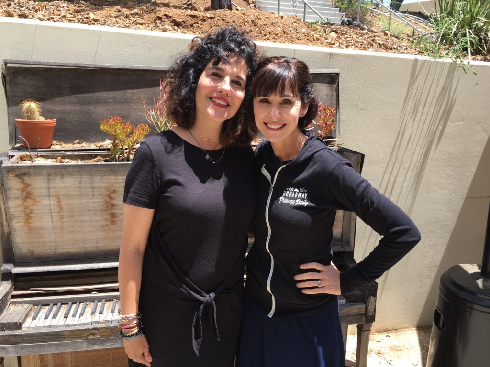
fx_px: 411
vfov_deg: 48.2
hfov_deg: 61.7
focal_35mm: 29
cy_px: 184
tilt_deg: -12.9
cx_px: 245
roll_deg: -1.4
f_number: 2.2
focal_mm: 4.15
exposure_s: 1/392
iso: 25
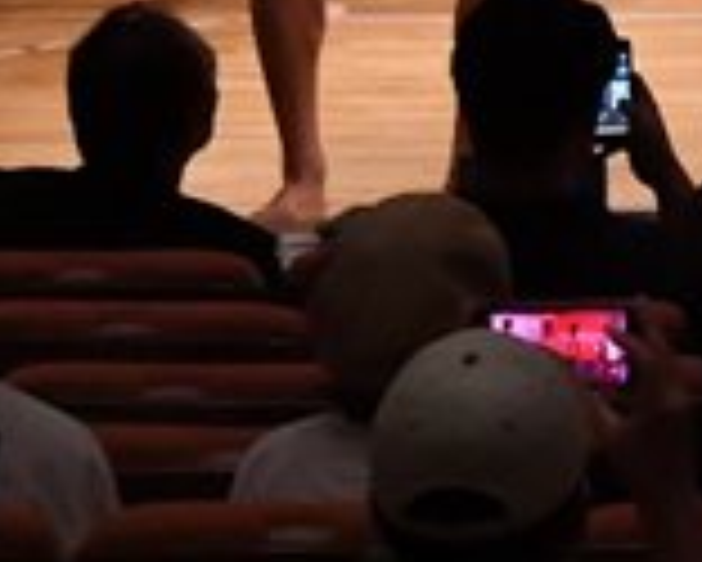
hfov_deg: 3.1
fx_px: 13056
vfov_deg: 2.5
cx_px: 1582
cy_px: -531
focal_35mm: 628
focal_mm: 90
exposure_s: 1/400
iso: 8000
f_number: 5.6
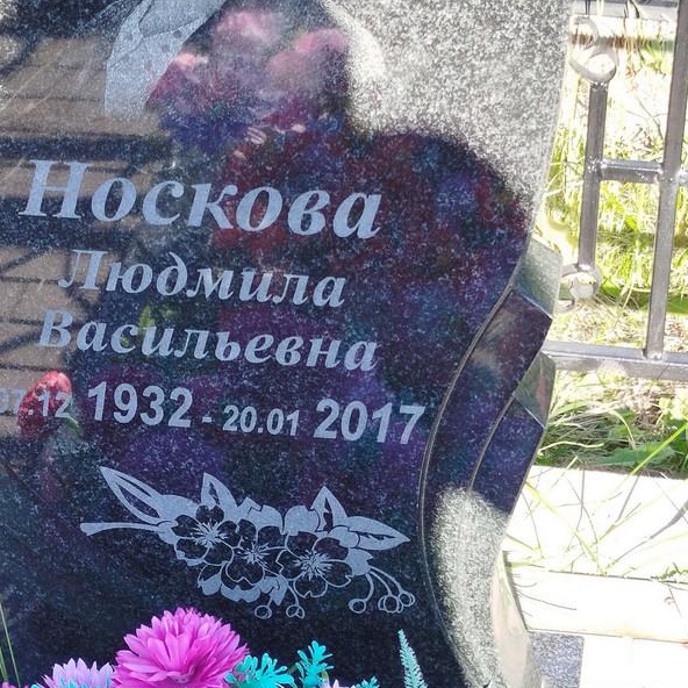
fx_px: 832
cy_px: 345
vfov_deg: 44.9
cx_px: 261
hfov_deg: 44.6
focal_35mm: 37
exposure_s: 1/100
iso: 50
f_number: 1.7
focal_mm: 5.31
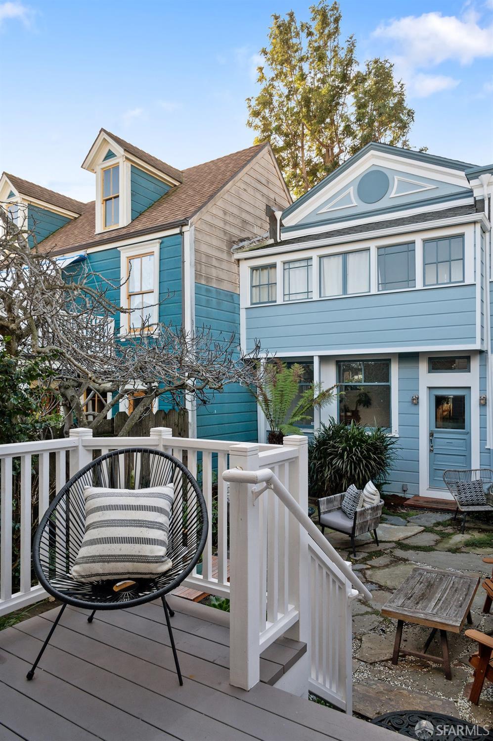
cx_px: 246
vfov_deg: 73.8
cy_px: 370
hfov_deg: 53.1
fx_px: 494
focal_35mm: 24
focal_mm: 24
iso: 400
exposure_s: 1/160
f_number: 9
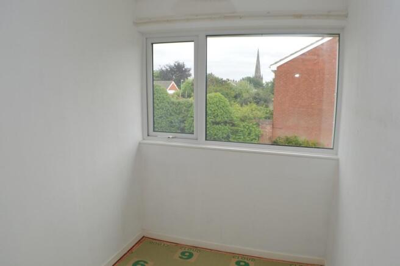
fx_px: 366
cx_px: 200
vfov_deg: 39.9
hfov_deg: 57.3
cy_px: 133
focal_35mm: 33
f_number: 5.6
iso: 220
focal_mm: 22
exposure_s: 1/125
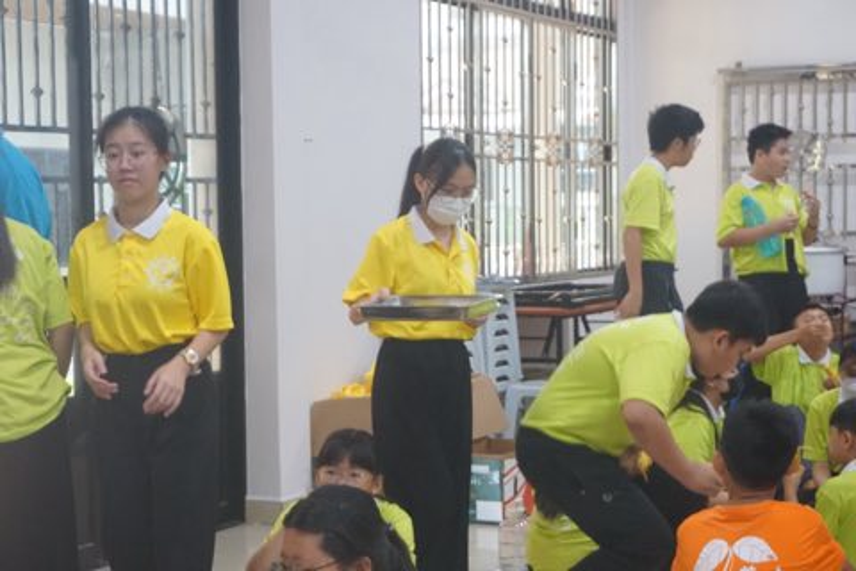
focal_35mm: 70
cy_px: 286
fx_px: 1676
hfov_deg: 28.6
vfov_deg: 19.3
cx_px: 428
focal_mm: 47
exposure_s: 1/80
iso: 3200
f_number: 5.6
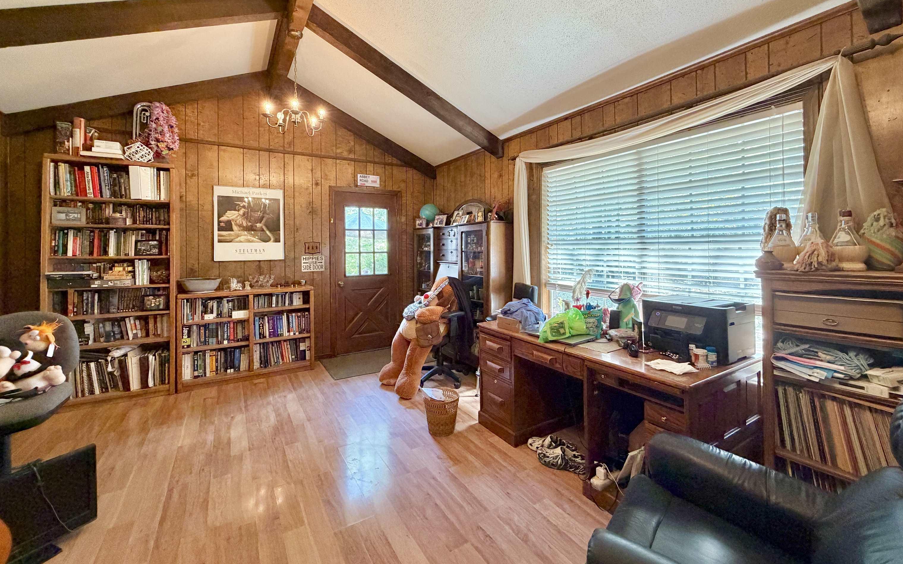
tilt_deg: +0.2
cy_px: 246
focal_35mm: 15
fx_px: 369
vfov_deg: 74.5
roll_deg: +0.9
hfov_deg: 101.5
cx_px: 452
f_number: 2.2
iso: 400
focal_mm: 2.22
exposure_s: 1/60
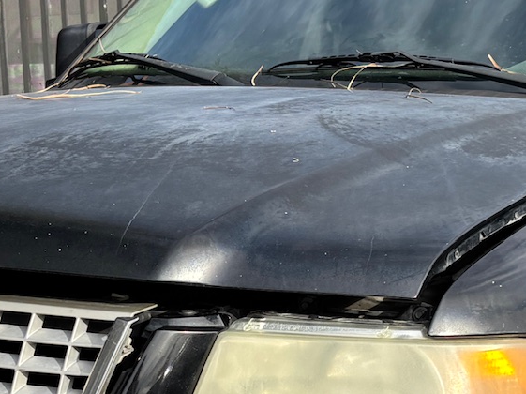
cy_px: 405
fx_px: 1443
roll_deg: +0.9
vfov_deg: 15.2
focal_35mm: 95
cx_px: 290
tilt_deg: -11.8
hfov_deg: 20.7
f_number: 1.6
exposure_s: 1/831
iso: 50
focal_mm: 5.96
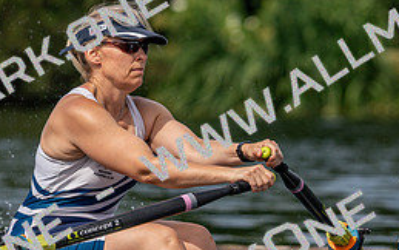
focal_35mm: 759
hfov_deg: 2.8
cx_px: 330
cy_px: 186
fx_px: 8255
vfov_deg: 1.7
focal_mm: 332
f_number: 6.3
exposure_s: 1/1600
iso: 250
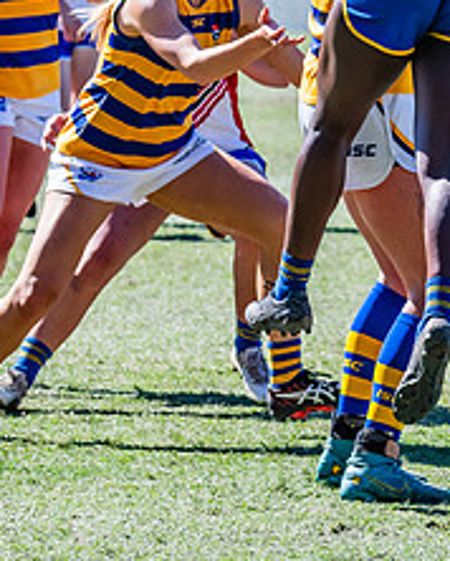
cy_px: 26
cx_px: 491
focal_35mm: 495
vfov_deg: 3.9
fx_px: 8229
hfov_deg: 3.1
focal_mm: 170
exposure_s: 1/1600
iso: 800
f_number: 6.3
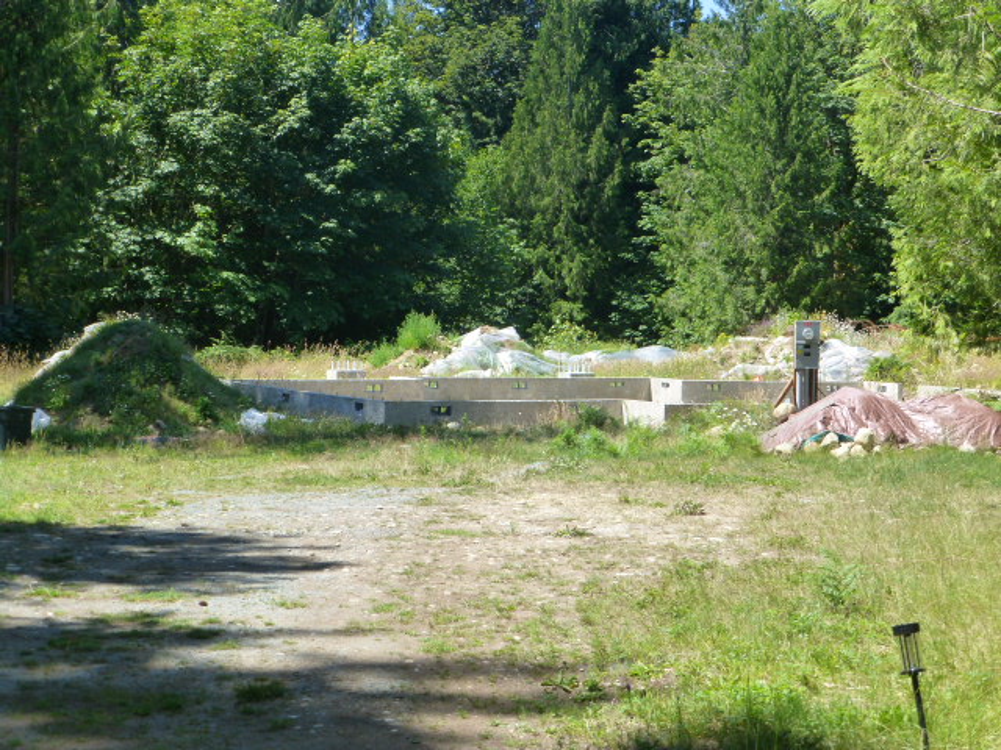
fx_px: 2024
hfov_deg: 27.8
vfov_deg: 21.0
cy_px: 375
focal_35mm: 70
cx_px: 500
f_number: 5
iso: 160
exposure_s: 1/250
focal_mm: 12.5
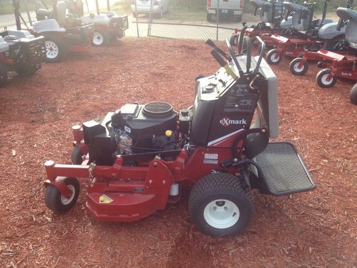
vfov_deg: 40.7
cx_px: 178
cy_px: 134
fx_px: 361
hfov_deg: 52.6
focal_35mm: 35
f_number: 2.4
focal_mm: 4.28
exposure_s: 1/345
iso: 50
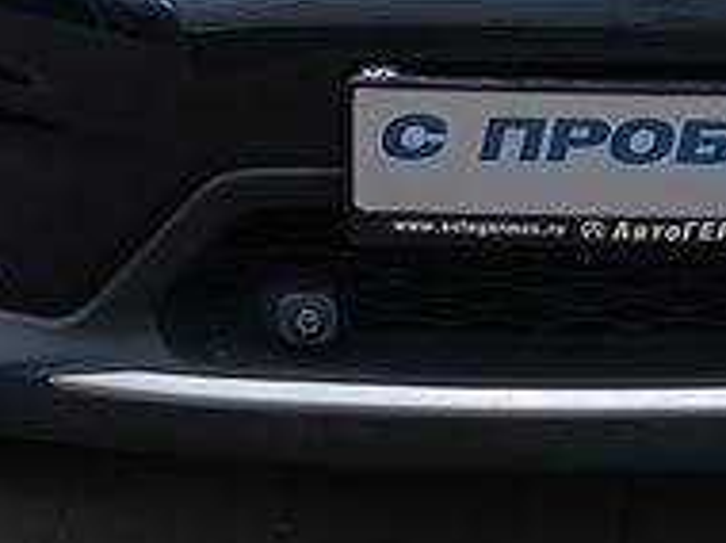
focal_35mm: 185
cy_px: -220
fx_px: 3875
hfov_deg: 10.6
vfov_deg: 7.9
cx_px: 734
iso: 50
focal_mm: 6.92
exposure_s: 1/196
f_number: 1.9
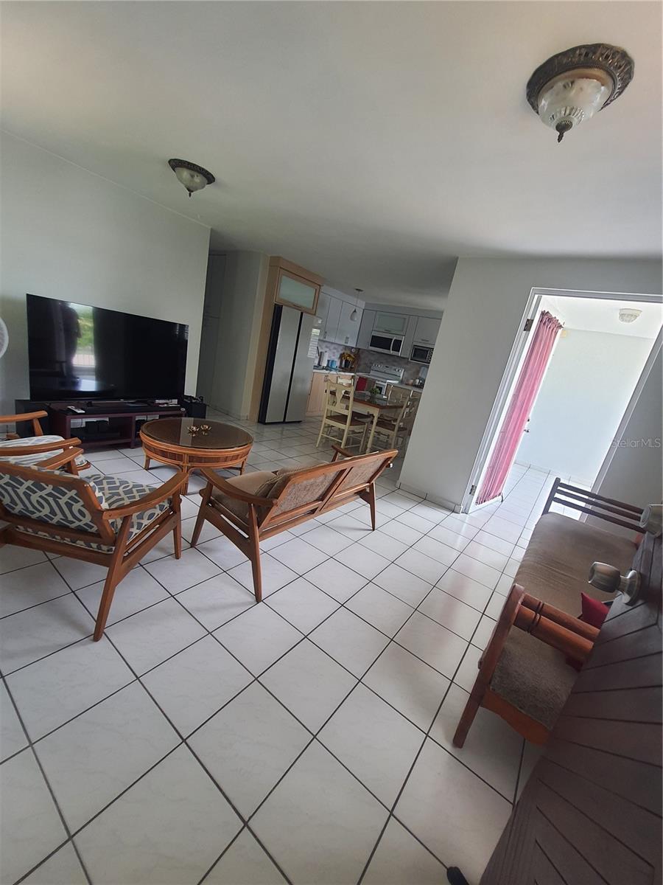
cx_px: 332
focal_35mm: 13
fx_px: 332
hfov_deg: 89.9
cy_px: 442
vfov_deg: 106.2
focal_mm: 1.74
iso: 64
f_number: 2.2
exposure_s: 1/60
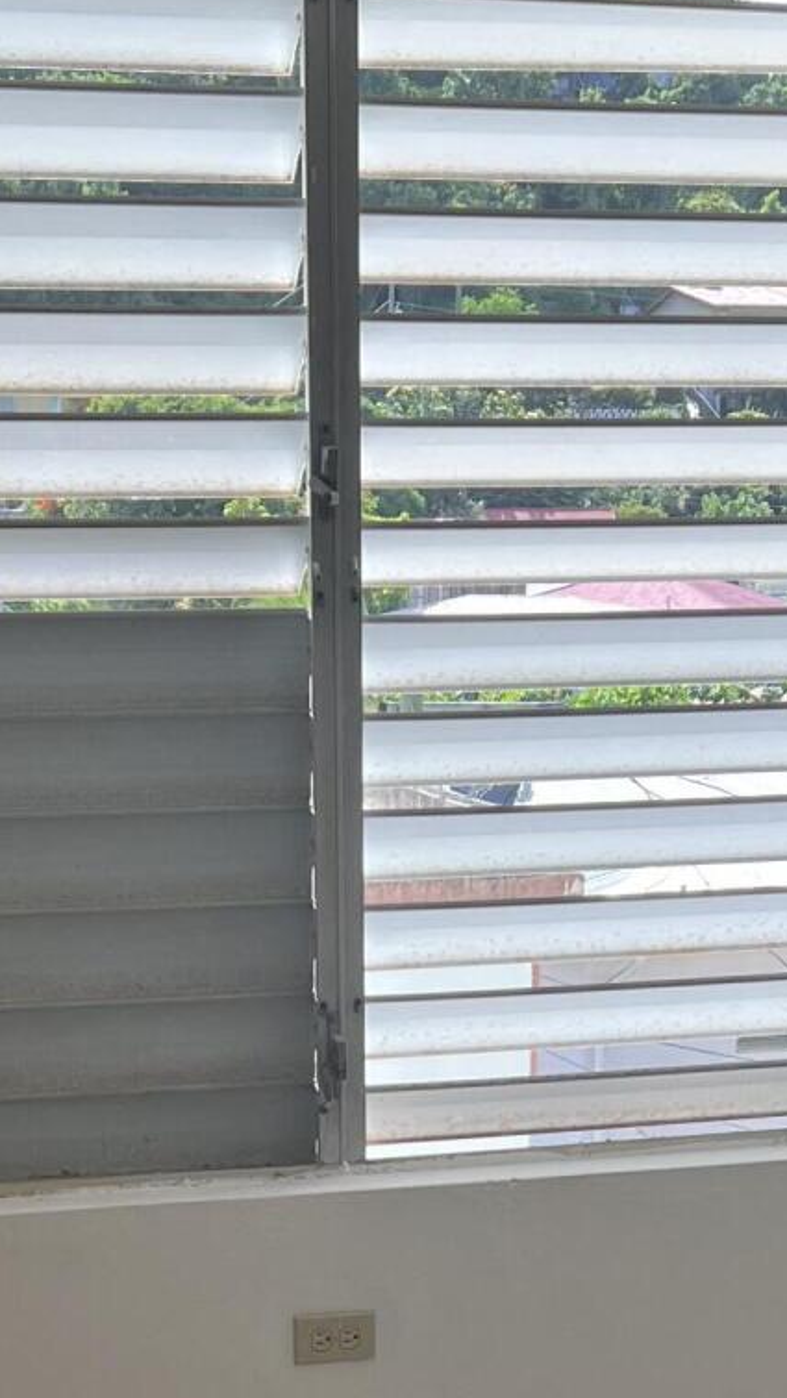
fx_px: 2781
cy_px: 1442
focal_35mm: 75
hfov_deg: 16.1
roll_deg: +0.6
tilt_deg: -19.4
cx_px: 350
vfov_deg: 26.5
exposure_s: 1/709
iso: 50
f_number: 1.5
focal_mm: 5.7
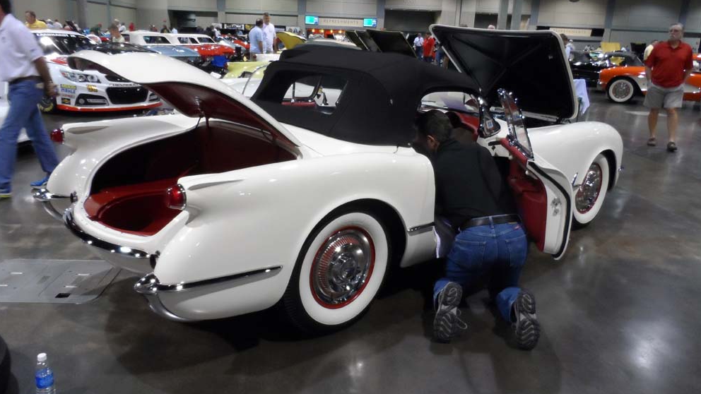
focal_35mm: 27
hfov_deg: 69.9
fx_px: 502
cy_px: 186
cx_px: 347
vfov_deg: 42.9
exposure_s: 1/30
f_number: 3.2
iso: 320
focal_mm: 4
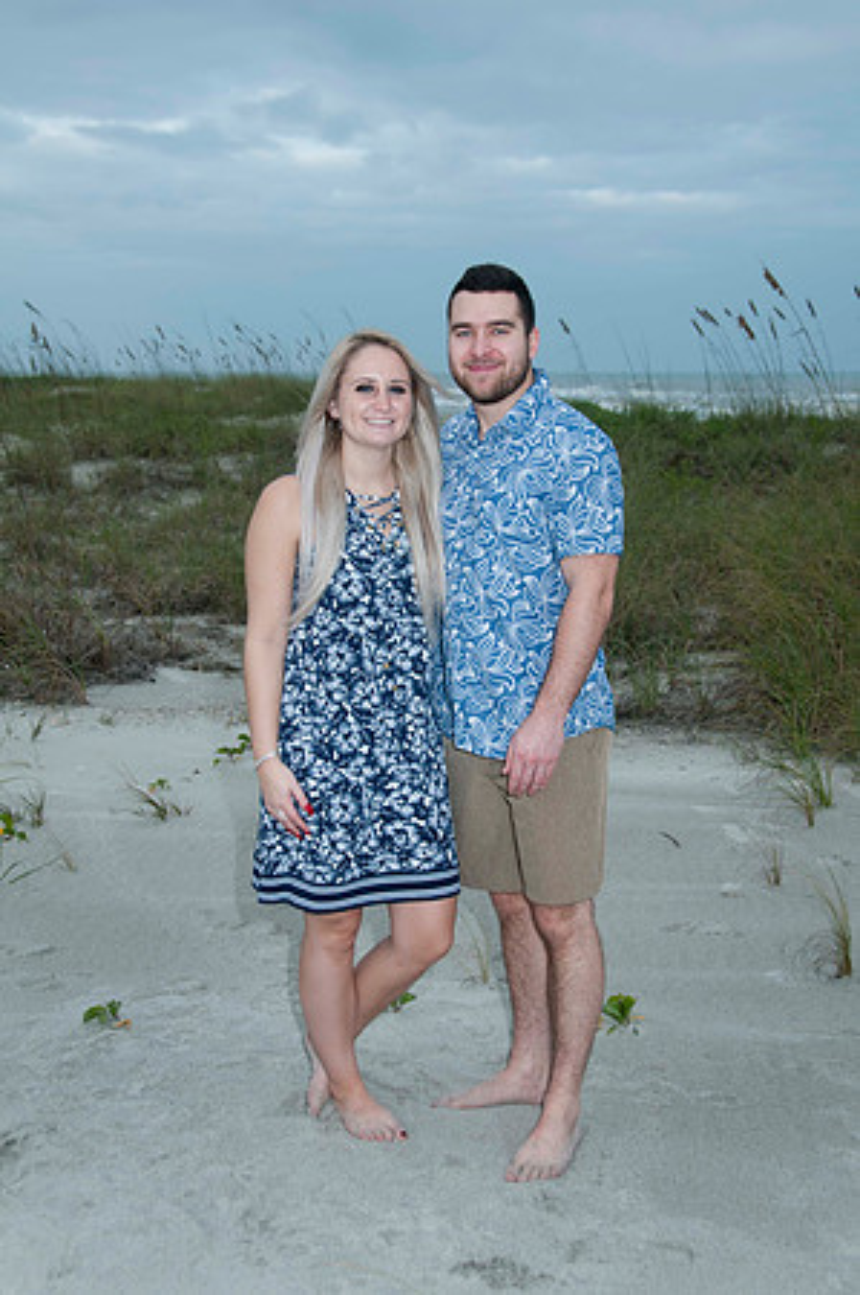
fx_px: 1724
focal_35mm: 48
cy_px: 648
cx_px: 430
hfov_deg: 28.0
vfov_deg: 41.2
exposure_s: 1/125
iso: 100
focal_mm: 32
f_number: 5.6
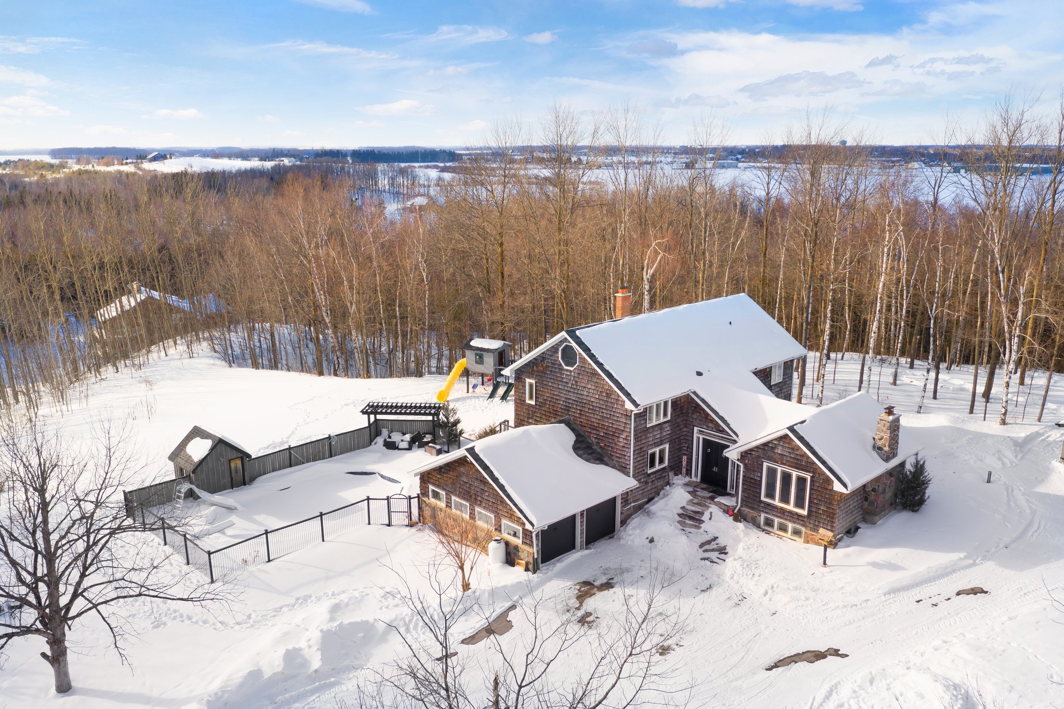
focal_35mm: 28
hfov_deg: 65.5
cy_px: 354
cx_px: 532
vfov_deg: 46.4
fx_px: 827
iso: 100
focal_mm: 10.26
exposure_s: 1/320
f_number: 5.6
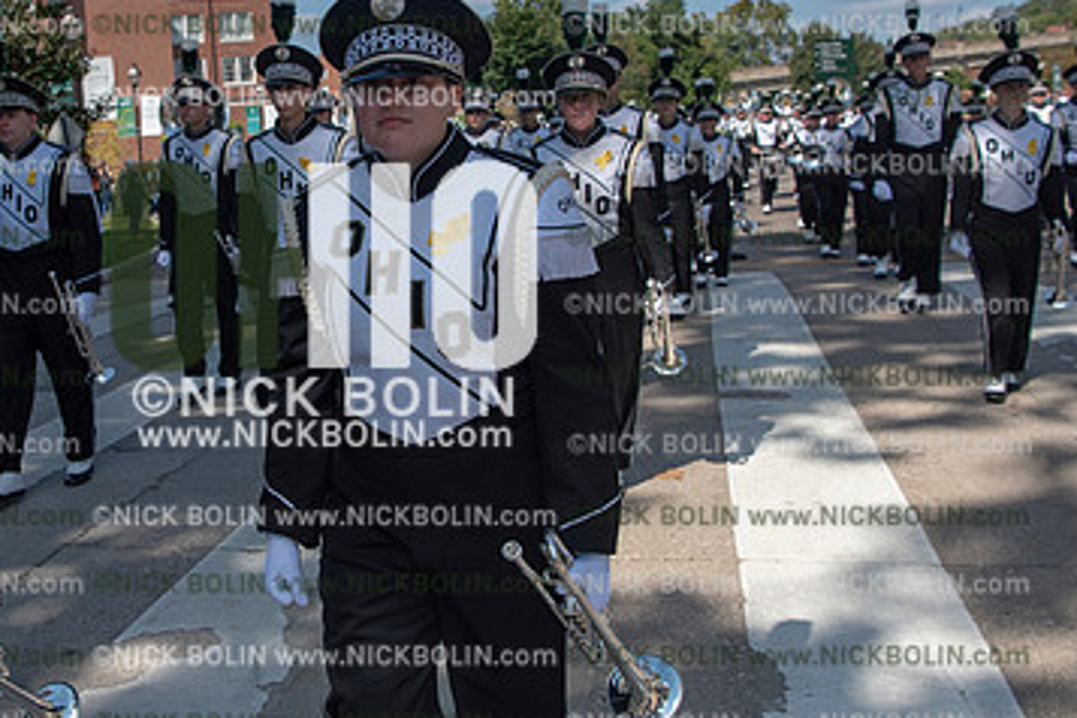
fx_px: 1167
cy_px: 306
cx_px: 323
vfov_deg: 34.1
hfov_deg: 48.3
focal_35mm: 39
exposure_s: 1/4000
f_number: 5
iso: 400
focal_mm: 24
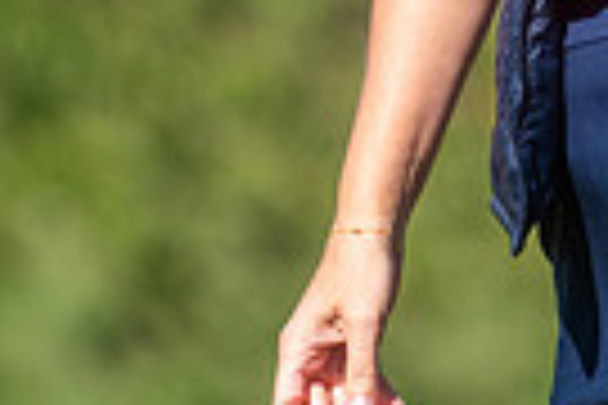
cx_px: 725
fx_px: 21836
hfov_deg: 1.6
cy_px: -425
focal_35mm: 1293
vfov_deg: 1.1
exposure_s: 1/2500
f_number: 5
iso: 500
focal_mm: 300
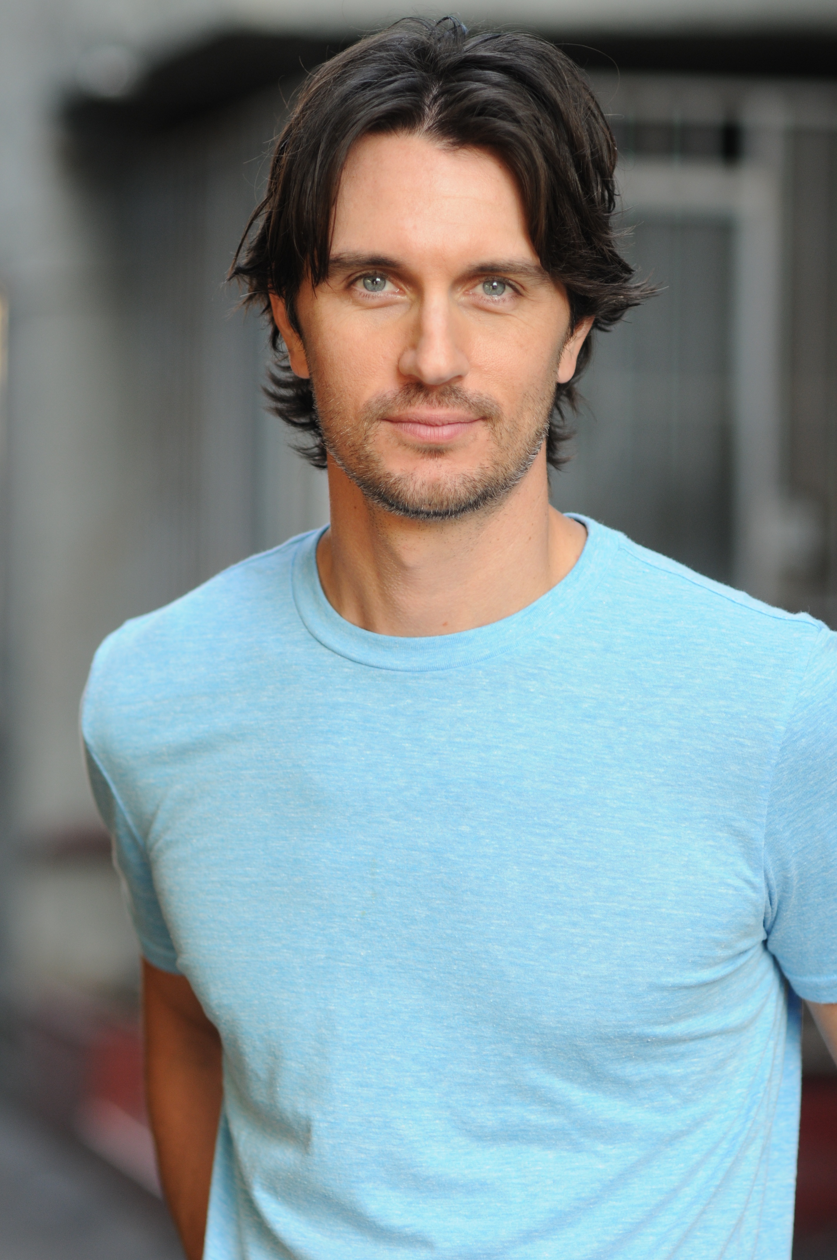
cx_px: 418
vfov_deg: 16.1
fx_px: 4458
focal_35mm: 128
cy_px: 630
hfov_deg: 10.7
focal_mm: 85
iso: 320
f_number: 2.2
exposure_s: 1/400
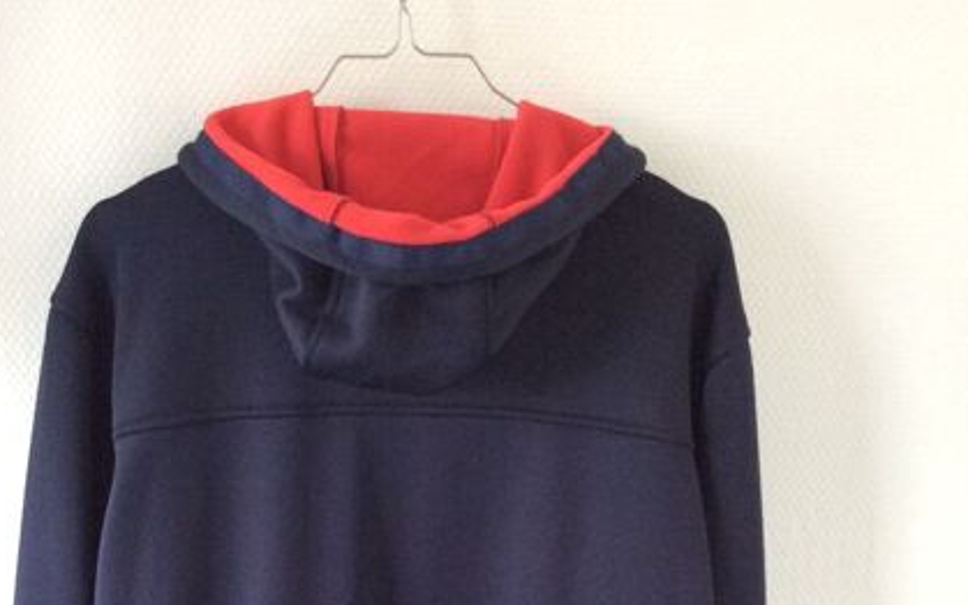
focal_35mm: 52
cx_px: 448
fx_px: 1372
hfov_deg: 38.8
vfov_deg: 23.9
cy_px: 595
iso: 100
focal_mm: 3.3
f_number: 2.4
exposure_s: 1/25
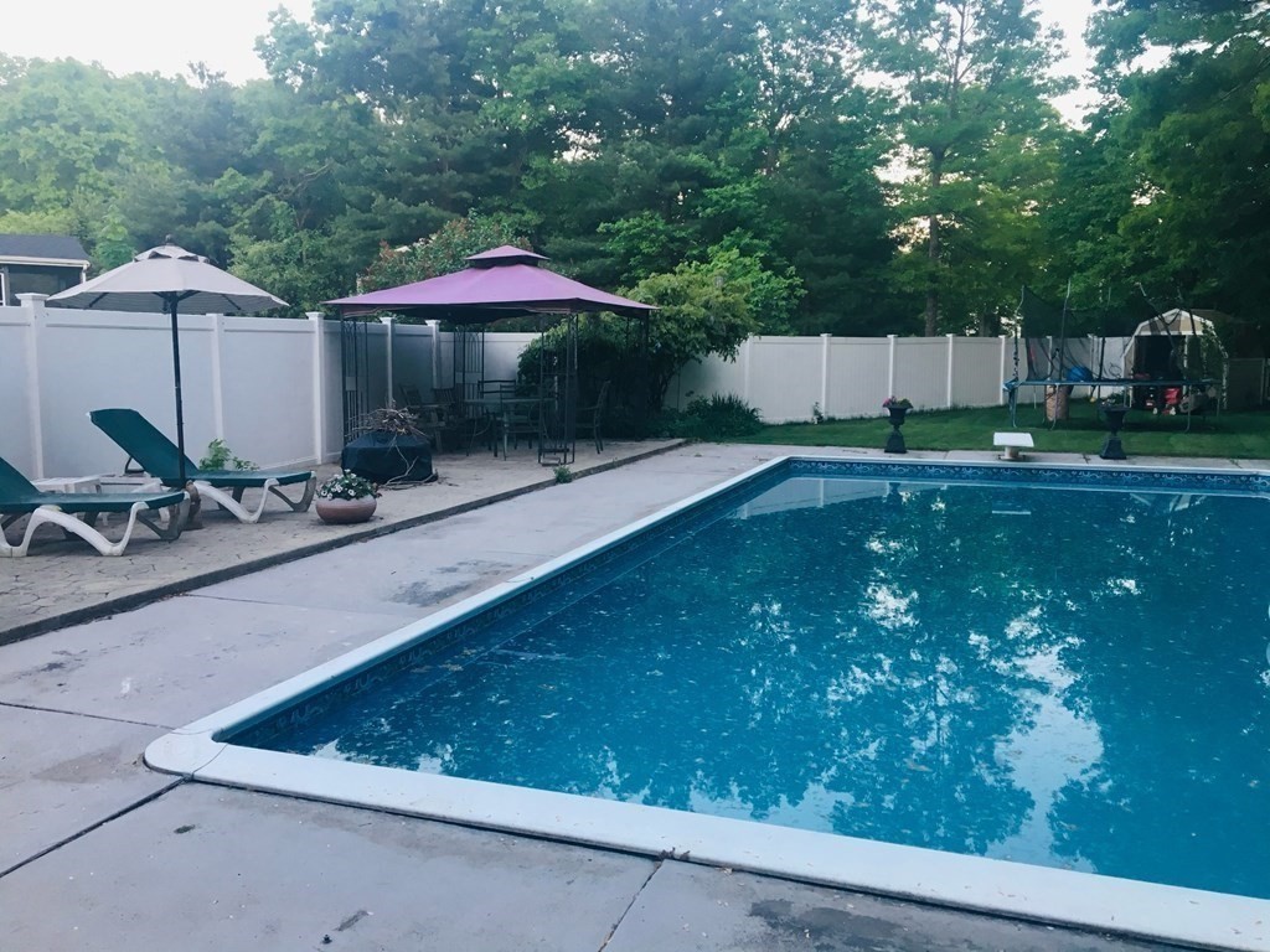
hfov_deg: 61.7
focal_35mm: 29
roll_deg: +0.0
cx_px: 635
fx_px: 1064
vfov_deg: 48.2
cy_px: 476
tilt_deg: -6.8
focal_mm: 4.15
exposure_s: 1/30
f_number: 2.2
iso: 50
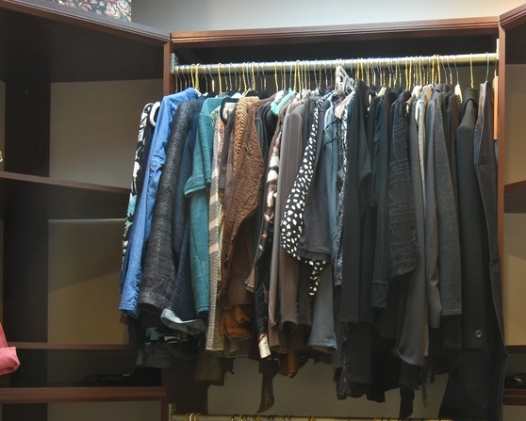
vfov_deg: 29.7
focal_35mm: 49
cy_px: 370
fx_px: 763
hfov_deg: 36.9
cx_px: 407
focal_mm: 12
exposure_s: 1/2.5
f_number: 8
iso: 200
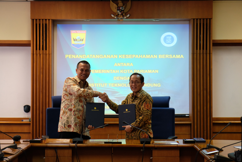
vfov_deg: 16.5
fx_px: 558
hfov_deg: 24.5
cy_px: 81
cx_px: 121
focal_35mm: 83
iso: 1600
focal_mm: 55
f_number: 4
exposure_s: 1/70
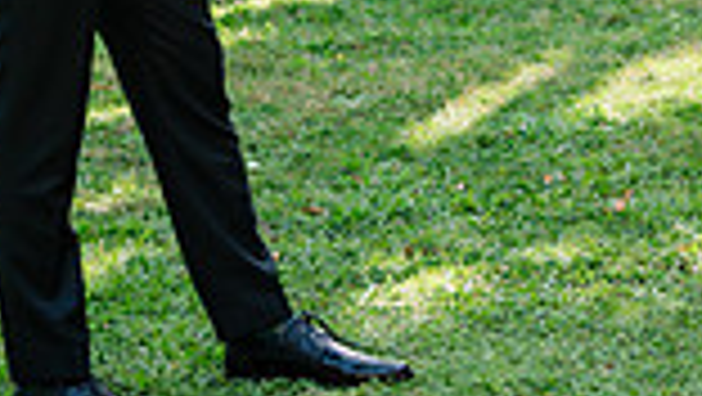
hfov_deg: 10.6
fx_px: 3632
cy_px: -308
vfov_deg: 6.1
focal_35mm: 195
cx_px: 1053
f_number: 1.8
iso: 64
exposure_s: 1/1000
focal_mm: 50
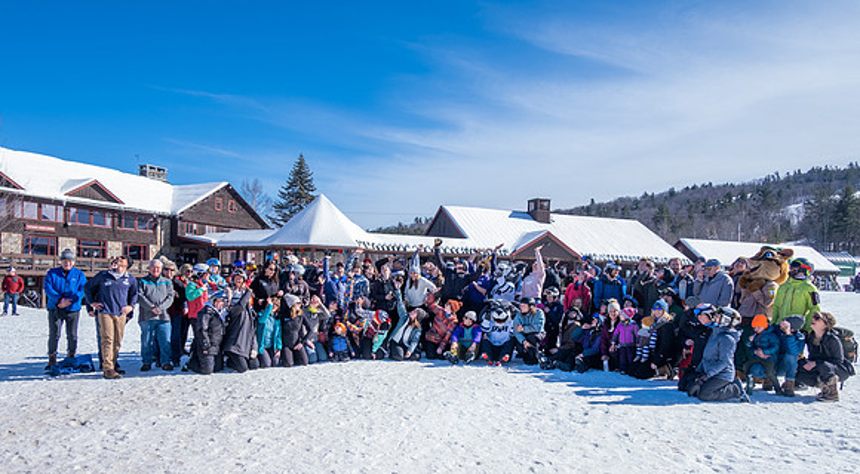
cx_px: 410
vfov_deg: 42.8
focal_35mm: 26
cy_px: 300
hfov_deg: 71.2
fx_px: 600
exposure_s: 1/1000
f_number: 5
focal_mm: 16
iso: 320
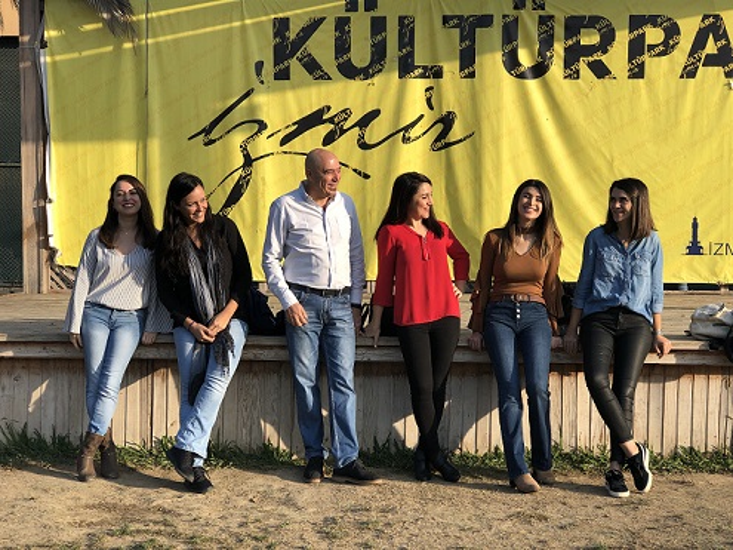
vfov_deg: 25.6
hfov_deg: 33.8
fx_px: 1207
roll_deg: -0.4
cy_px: 275
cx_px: 366
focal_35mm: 57
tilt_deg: -3.1
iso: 20
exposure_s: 1/306
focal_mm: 6.6
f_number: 2.8
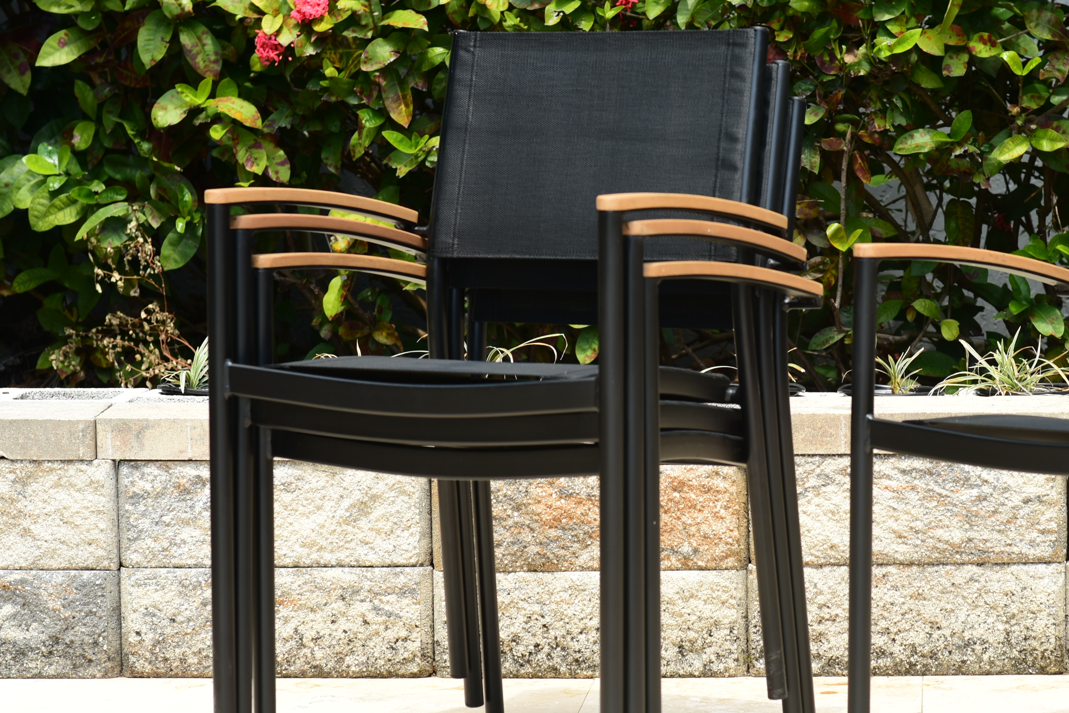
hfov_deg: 7.1
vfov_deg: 4.7
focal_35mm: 291
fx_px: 8641
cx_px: 752
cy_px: 407
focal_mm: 180
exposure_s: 1/100
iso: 100
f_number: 64
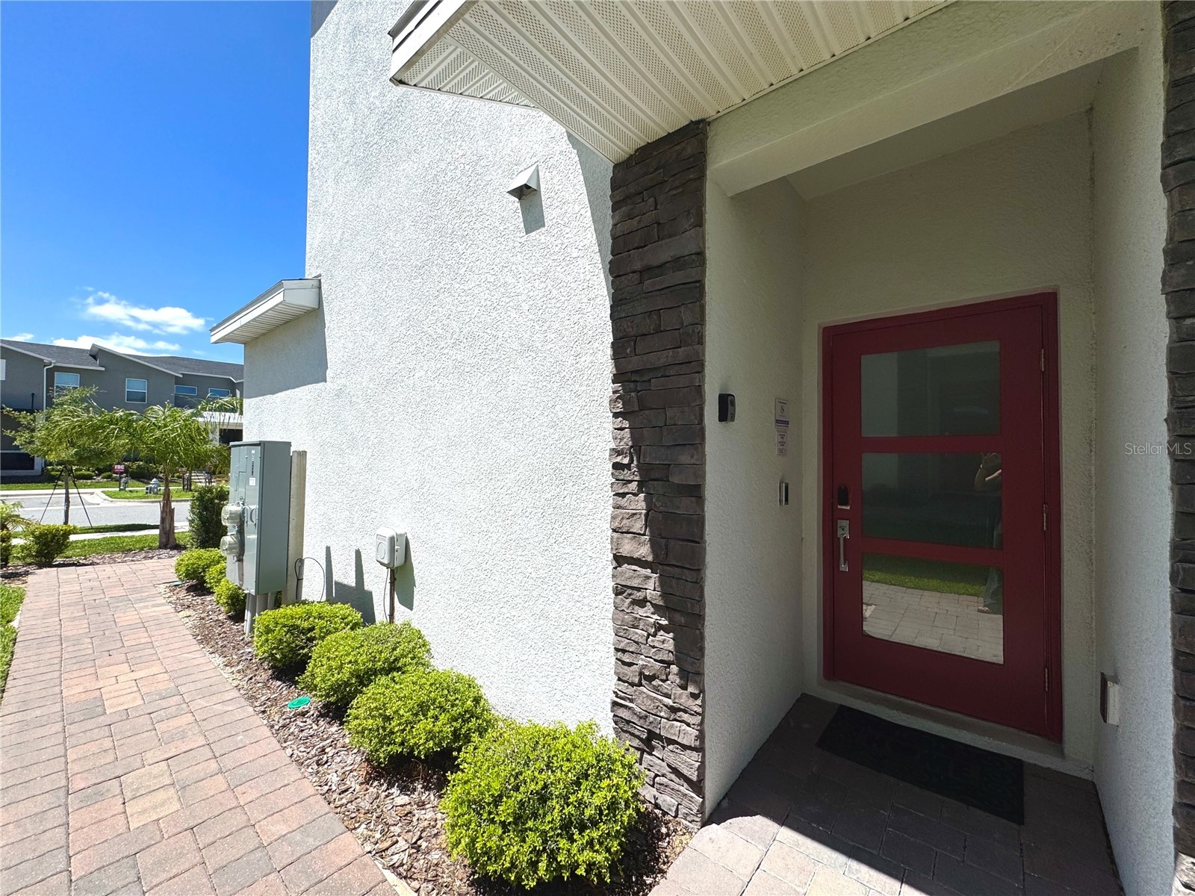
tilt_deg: -0.4
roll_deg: -0.9
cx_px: 598
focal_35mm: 14
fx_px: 483
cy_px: 448
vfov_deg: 85.7
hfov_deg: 102.1
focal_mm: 2.22
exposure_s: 1/2770
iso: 50
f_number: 2.2
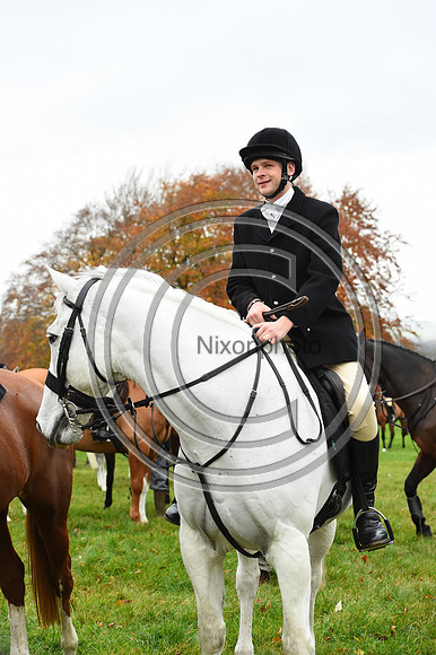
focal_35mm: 70
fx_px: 1273
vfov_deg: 28.9
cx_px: 218
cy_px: 328
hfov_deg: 19.4
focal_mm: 70
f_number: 5.6
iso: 4000
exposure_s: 1/1250
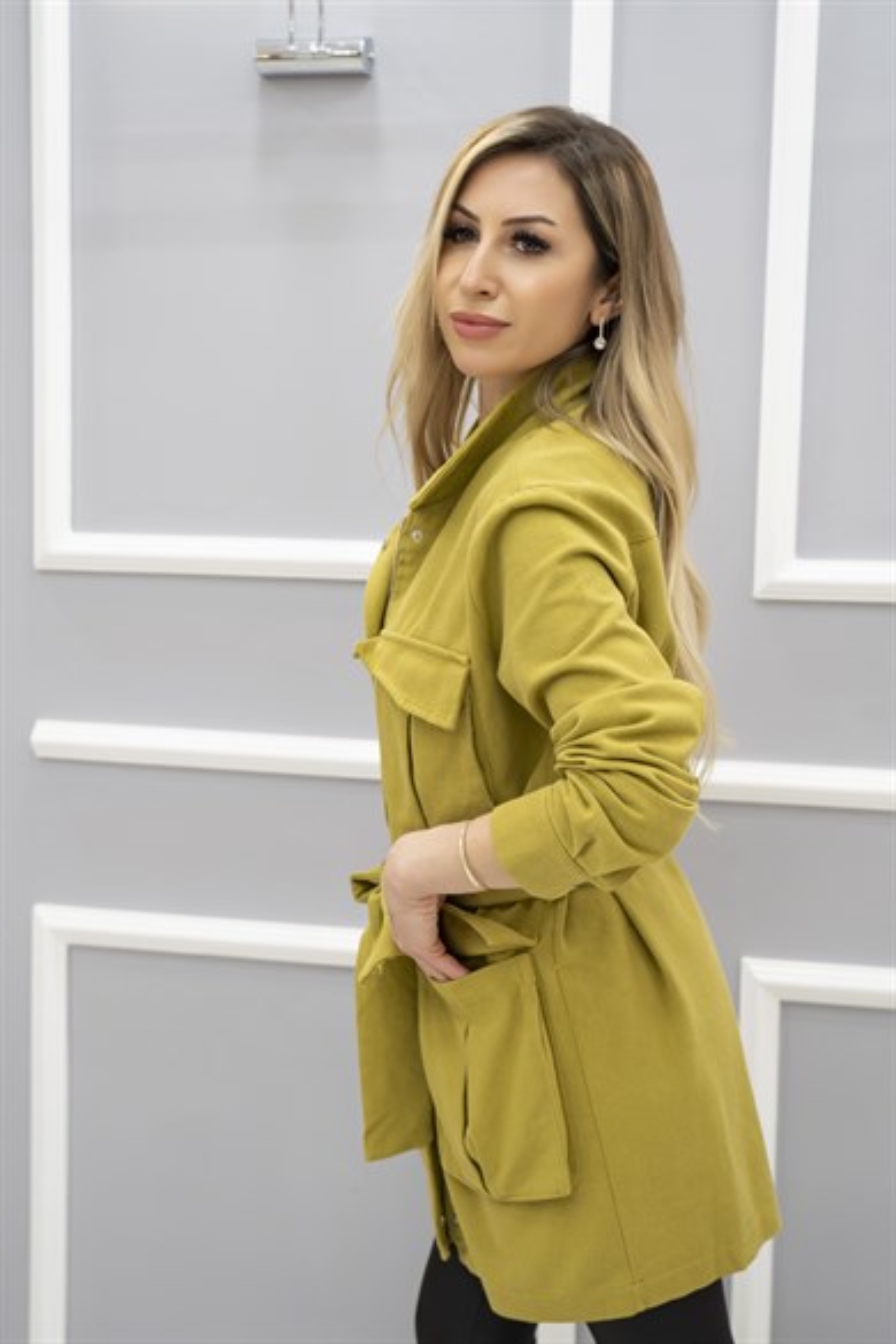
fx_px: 2352
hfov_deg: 21.6
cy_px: 672
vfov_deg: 31.9
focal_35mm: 63
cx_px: 448
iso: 400
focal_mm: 42
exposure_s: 1/125
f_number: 2.8
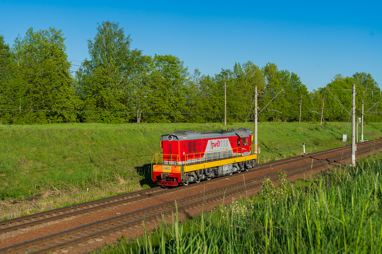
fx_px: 488
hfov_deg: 42.8
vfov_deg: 29.2
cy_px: 127
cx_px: 191
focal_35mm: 46
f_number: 7.1
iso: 320
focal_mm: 46
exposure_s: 1/1000
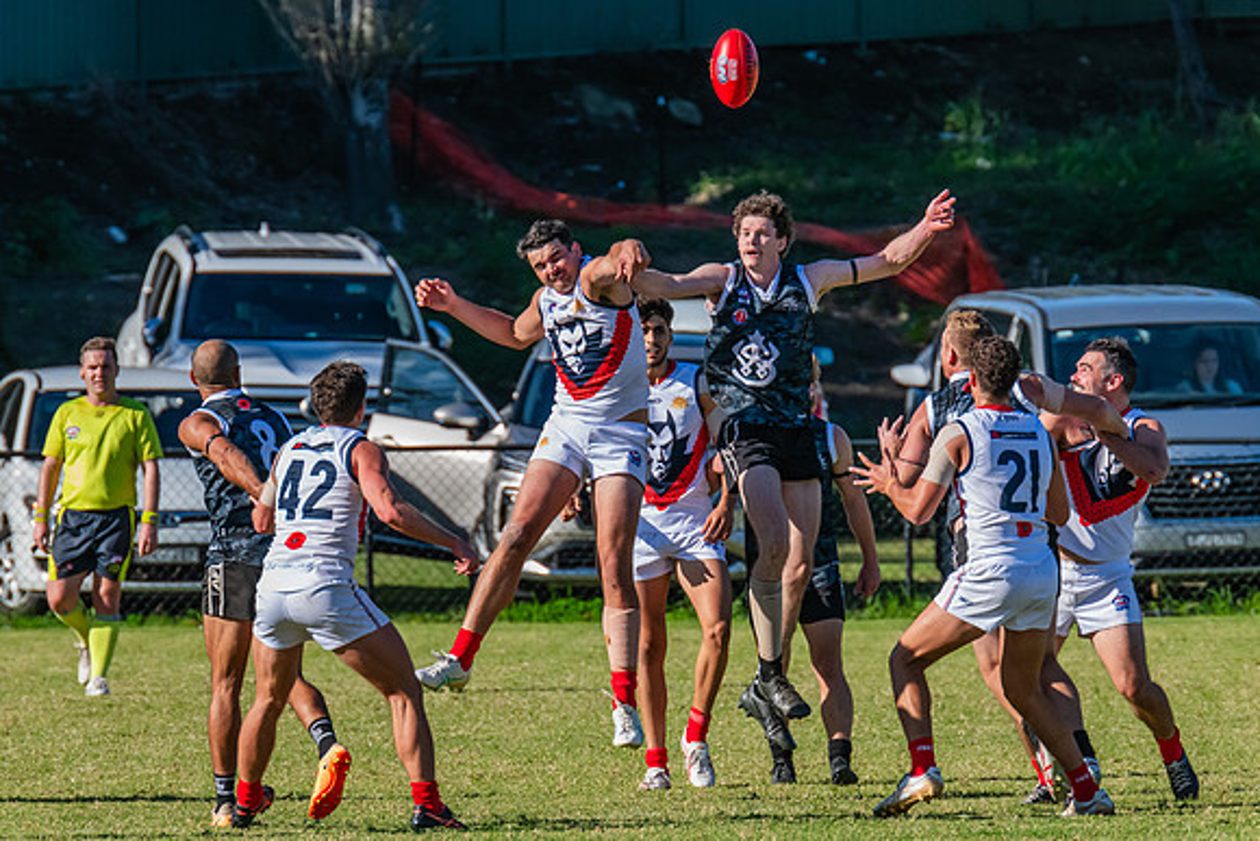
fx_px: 26827
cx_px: 639
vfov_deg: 1.8
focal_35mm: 766
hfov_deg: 2.7
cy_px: 317
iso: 1600
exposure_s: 1/1600
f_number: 11
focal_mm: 600
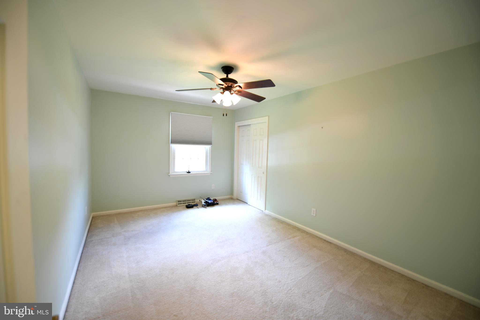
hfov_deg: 104.3
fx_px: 187
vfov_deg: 81.2
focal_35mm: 14
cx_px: 240
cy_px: 160
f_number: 2.8
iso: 64
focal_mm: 14
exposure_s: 1/5
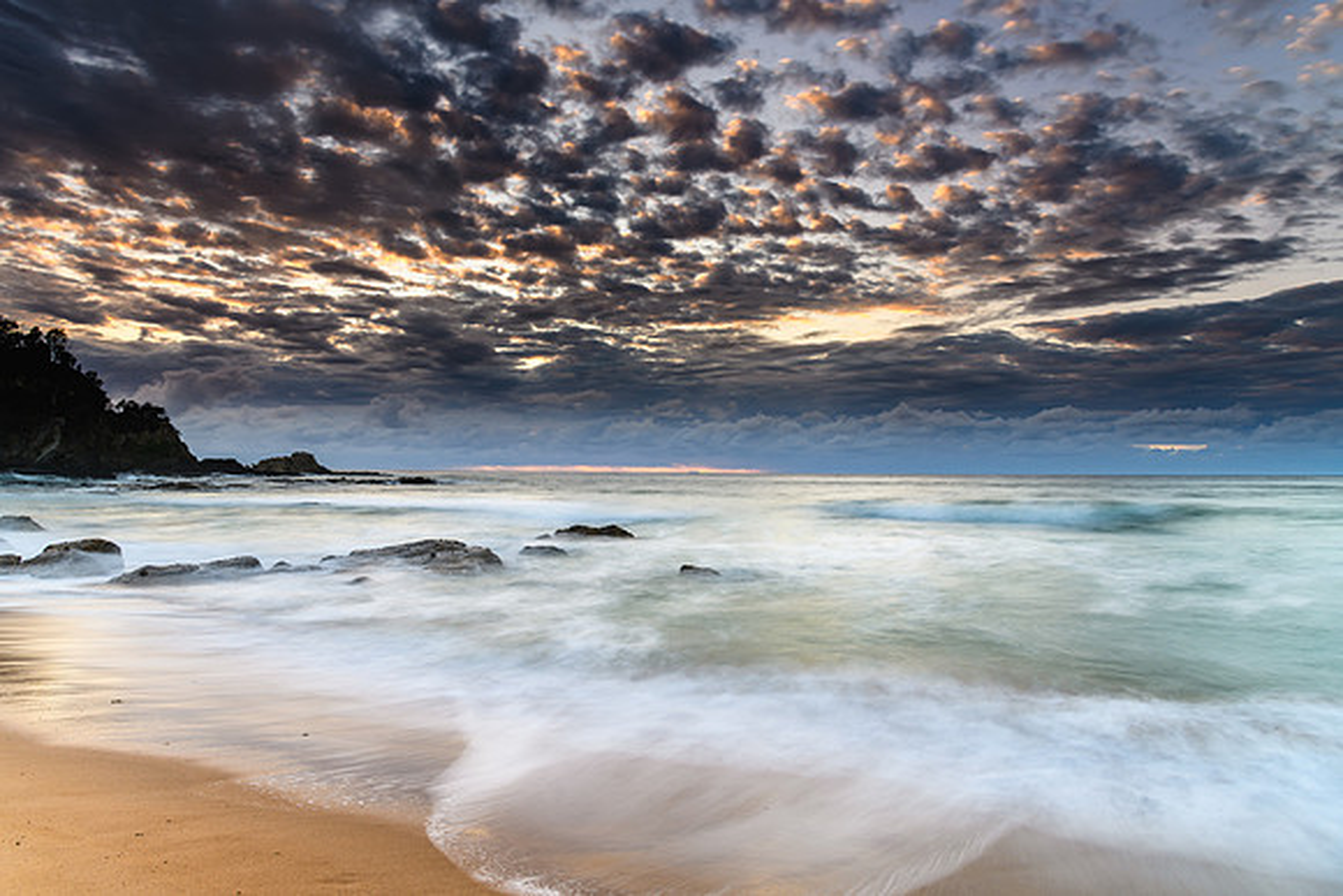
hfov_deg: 73.6
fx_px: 897
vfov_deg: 53.1
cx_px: 672
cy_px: 448
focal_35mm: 24
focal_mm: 24
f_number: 10
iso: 31
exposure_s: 3
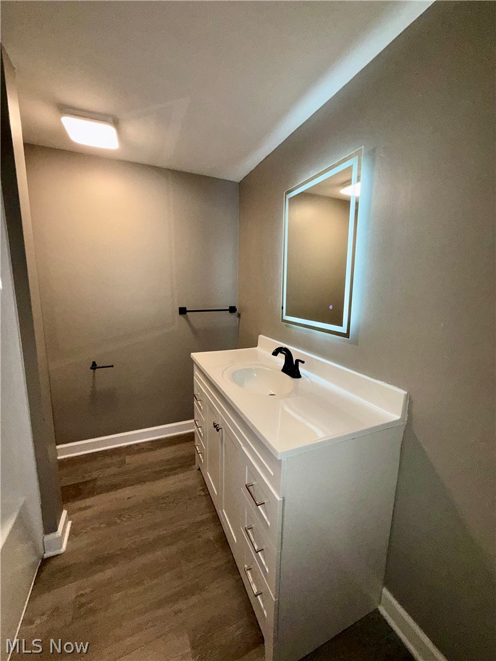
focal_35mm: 14
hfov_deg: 85.7
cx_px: 248
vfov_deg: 102.1
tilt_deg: -8.7
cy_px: 330
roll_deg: -0.8
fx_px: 267
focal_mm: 2.22
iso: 125
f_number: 2.2
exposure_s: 1/120
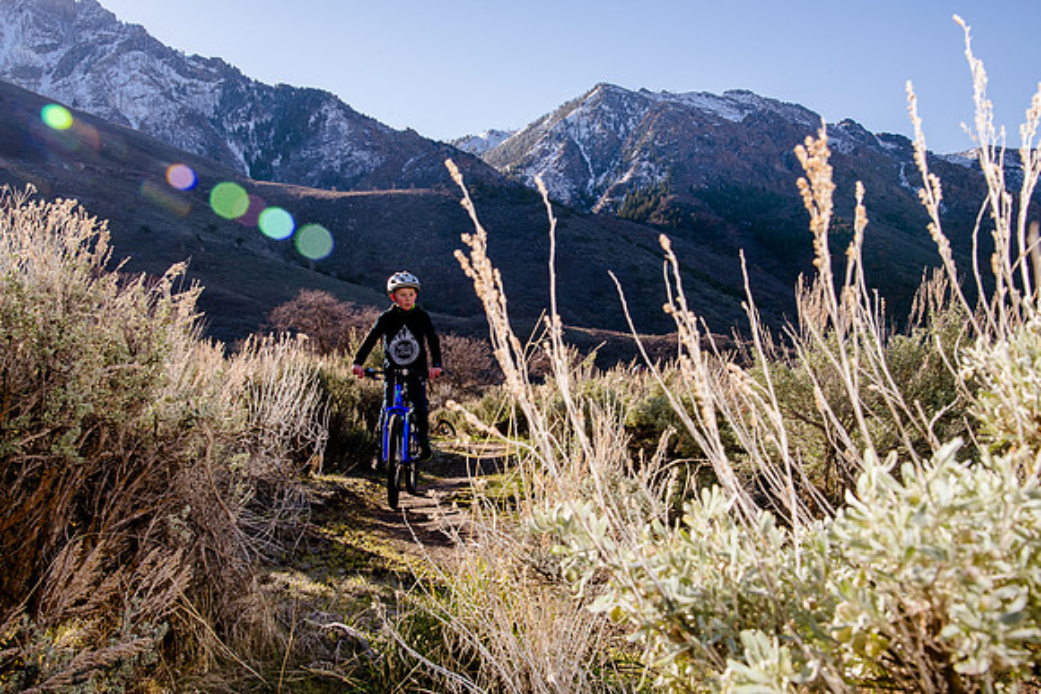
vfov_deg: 35.1
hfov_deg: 50.7
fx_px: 1099
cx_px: 520
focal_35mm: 38
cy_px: 347
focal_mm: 38
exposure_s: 1/160
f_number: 14
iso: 250
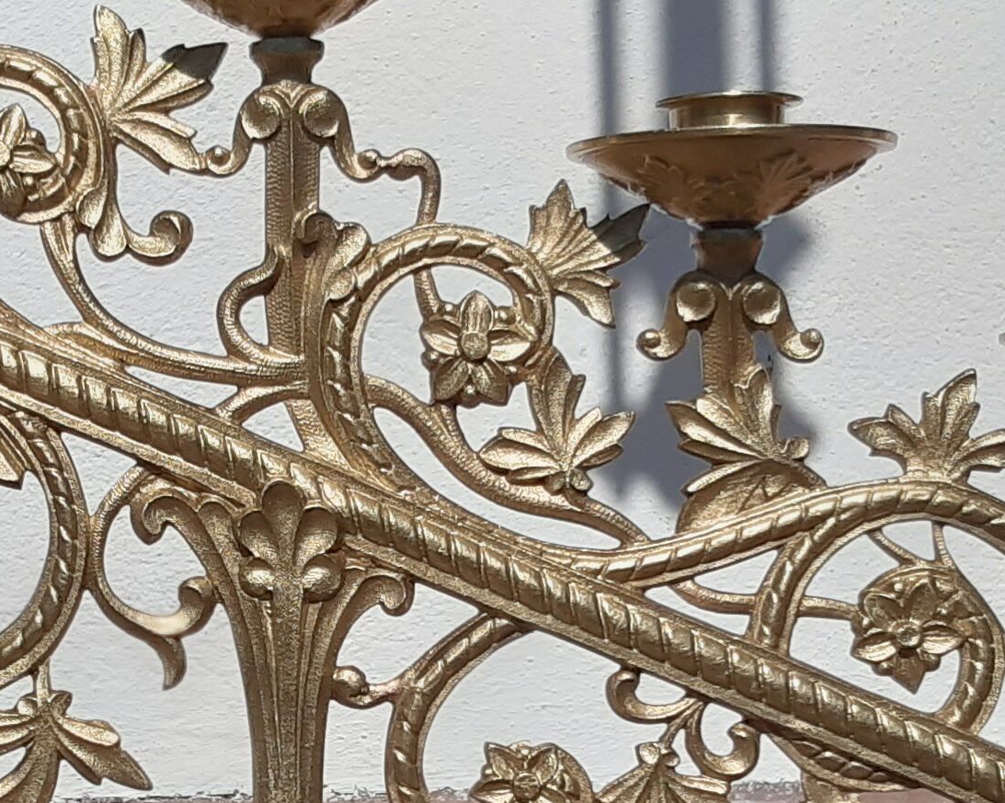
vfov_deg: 14.3
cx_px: 219
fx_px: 3182
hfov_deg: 17.8
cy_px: 705
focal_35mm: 107
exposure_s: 1/6135
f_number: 1.7
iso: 40
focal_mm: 3.92
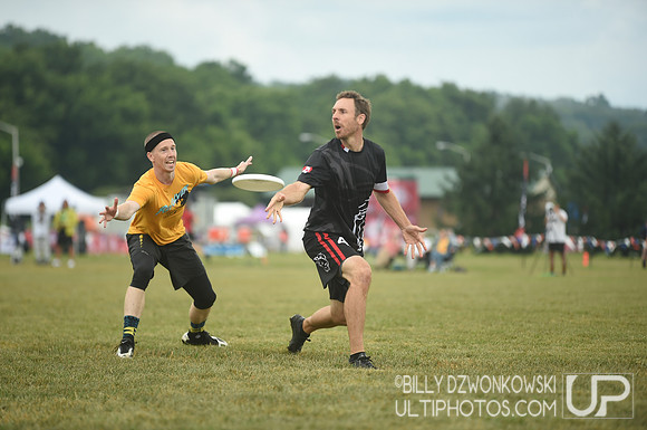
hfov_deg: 10.3
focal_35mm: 200
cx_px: 324
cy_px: 215
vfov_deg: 6.8
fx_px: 3589
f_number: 2.8
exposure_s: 1/1000
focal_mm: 200
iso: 320
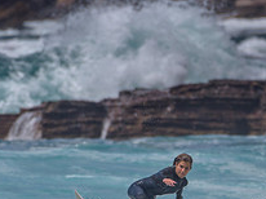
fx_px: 12795
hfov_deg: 1.2
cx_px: 175
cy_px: 244
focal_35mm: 1667
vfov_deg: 0.9
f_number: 5.6
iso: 72
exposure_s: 1/2000
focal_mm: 500
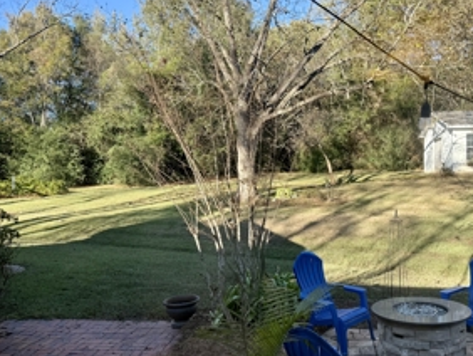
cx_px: 310
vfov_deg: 41.8
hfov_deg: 53.0
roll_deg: +0.4
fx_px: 465
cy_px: 185
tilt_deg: -0.7
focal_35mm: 34
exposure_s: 1/1174
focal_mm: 6.76
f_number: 1.78
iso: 100
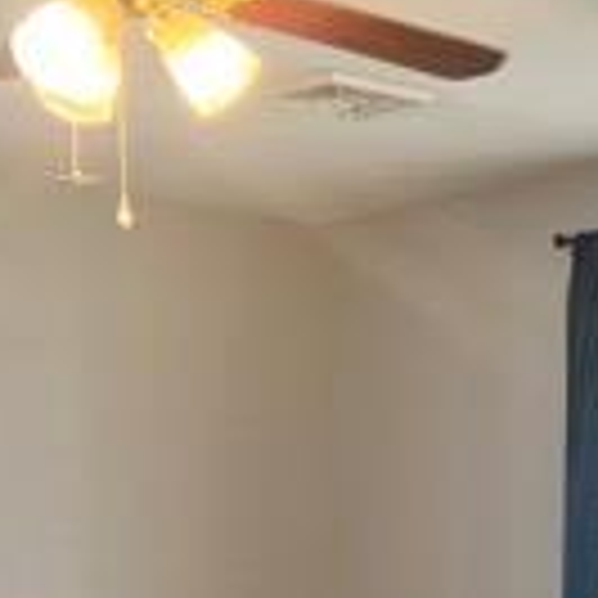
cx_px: 764
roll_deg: +1.2
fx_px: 2169
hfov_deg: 15.0
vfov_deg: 15.1
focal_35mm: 111
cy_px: 733
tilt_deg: -4.7
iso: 80
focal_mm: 5.7
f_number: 1.5
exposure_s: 1/60
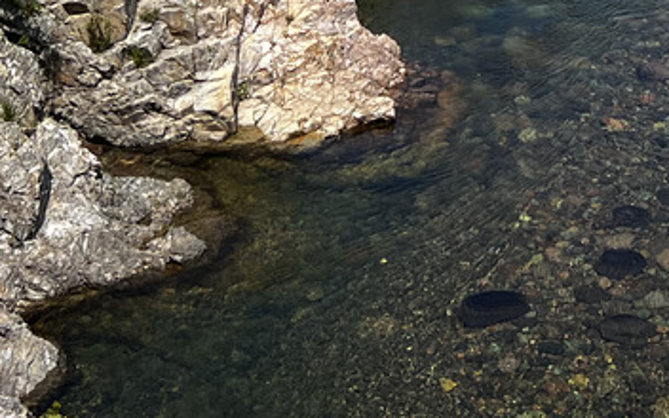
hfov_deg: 21.0
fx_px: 1714
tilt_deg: -7.6
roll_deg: -1.4
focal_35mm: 94
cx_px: 728
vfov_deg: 12.3
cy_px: -426
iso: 50
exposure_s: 1/3704
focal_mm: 5.7
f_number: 1.5
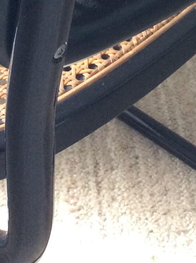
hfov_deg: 13.4
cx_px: 152
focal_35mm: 110
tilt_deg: -29.2
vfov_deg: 16.2
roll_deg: -1.9
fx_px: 833
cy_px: -142
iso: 100
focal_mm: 3.3
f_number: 2.4
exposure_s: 1/25
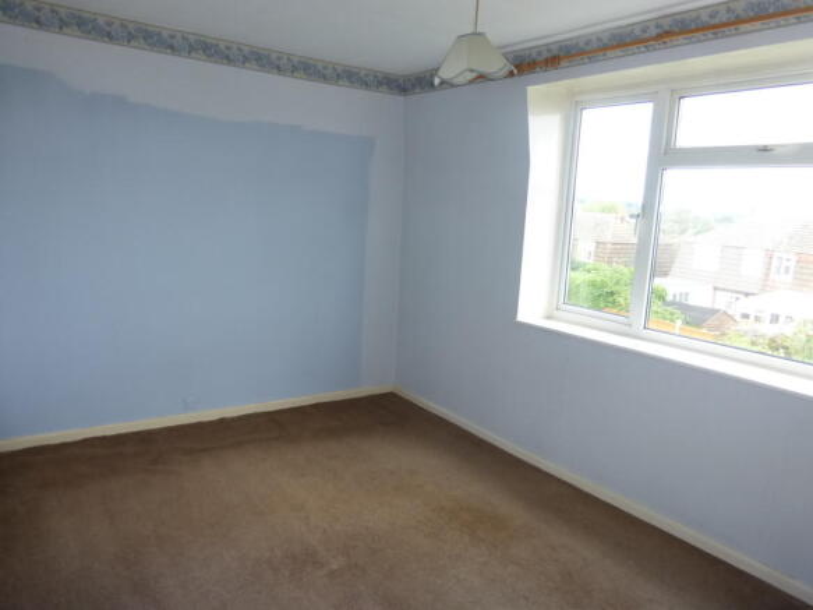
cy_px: 305
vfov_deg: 56.8
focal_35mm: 24
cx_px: 406
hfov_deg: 71.6
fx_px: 564
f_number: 3.3
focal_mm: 4.3
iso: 160
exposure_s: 1/60
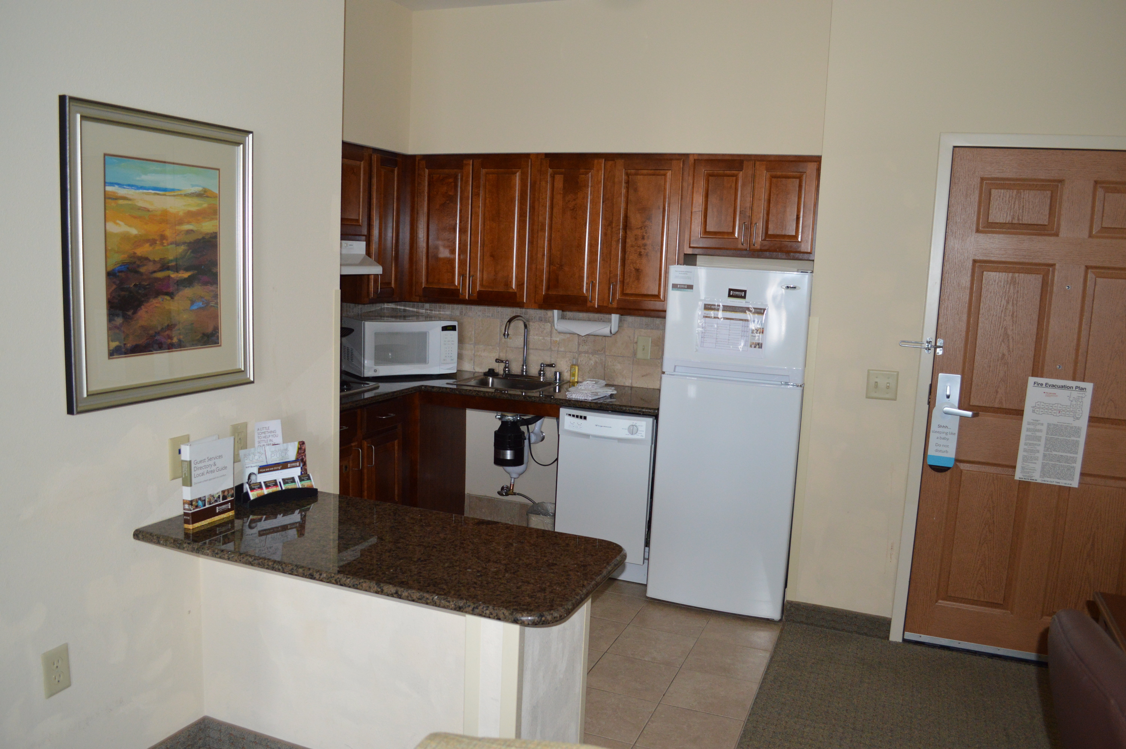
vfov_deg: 47.8
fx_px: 844
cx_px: 563
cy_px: 374
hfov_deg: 67.4
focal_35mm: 27
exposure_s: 1/60
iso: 900
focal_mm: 18
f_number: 3.5
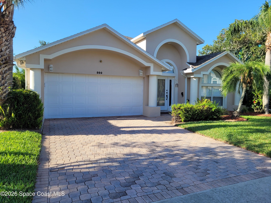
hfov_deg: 67.3
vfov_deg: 53.1
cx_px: 136
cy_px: 102
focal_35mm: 26
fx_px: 204
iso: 40
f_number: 1.8
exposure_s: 1/1033
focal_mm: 5.4
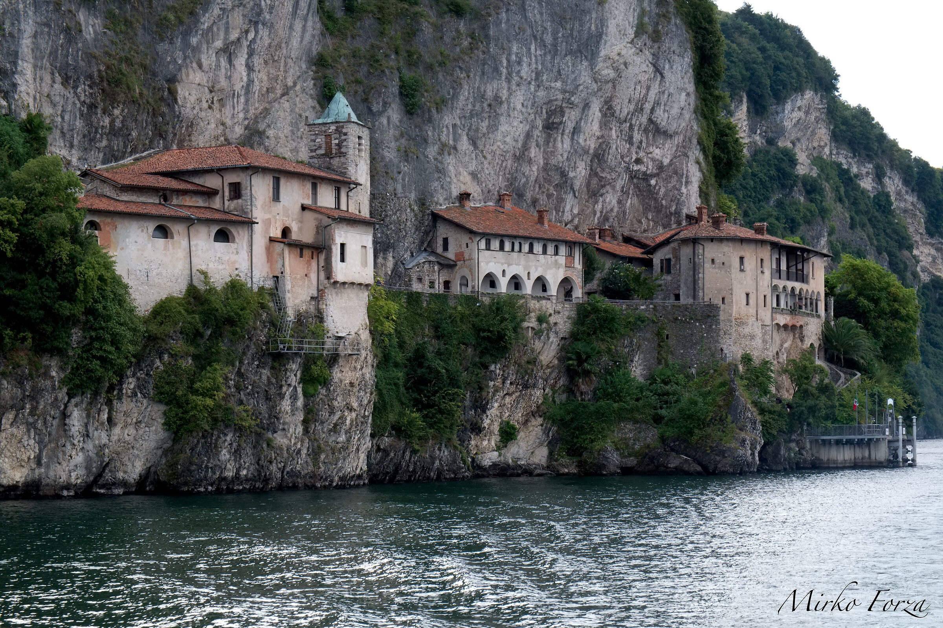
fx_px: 2017
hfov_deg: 26.3
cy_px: 314
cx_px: 472
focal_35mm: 77
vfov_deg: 17.7
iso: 200
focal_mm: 51.6
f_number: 9
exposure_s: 1/100
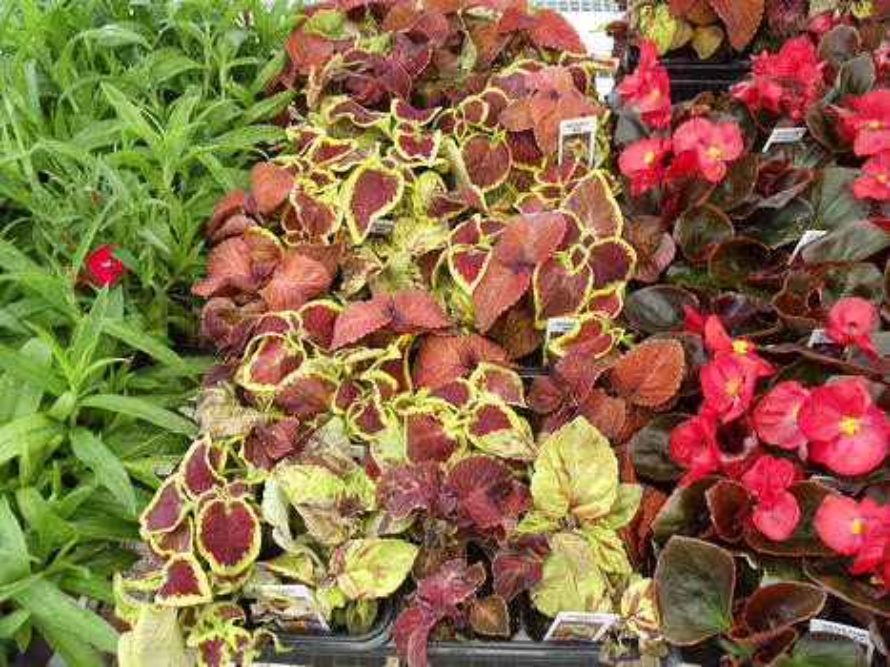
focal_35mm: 44
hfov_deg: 43.0
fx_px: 1131
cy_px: 334
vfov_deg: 32.9
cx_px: 445
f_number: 3.5
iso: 400
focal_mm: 6
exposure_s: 1/400
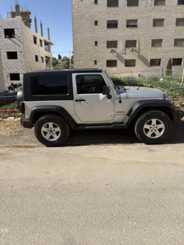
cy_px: 122
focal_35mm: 26
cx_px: 92
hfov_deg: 53.1
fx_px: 184
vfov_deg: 67.3
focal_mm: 5.96
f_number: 1.6
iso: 50
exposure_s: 1/3623
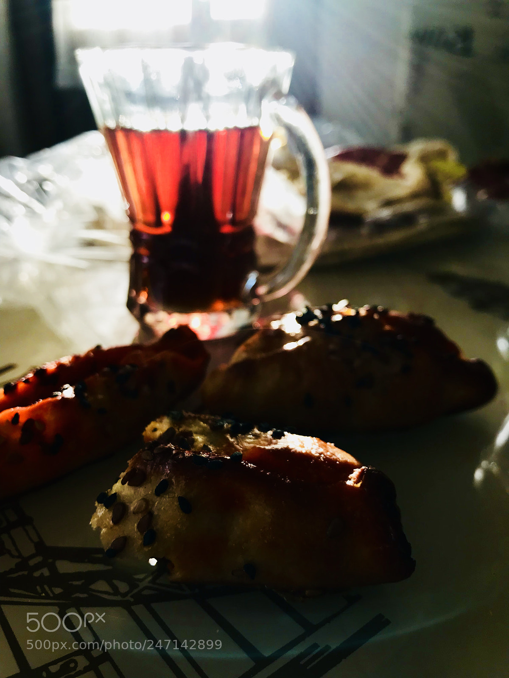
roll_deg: +0.5
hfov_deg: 49.7
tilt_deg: -22.8
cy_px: 339
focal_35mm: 28
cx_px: 254
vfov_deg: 63.4
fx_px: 549
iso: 25
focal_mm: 3.99
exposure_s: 1/50
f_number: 1.8
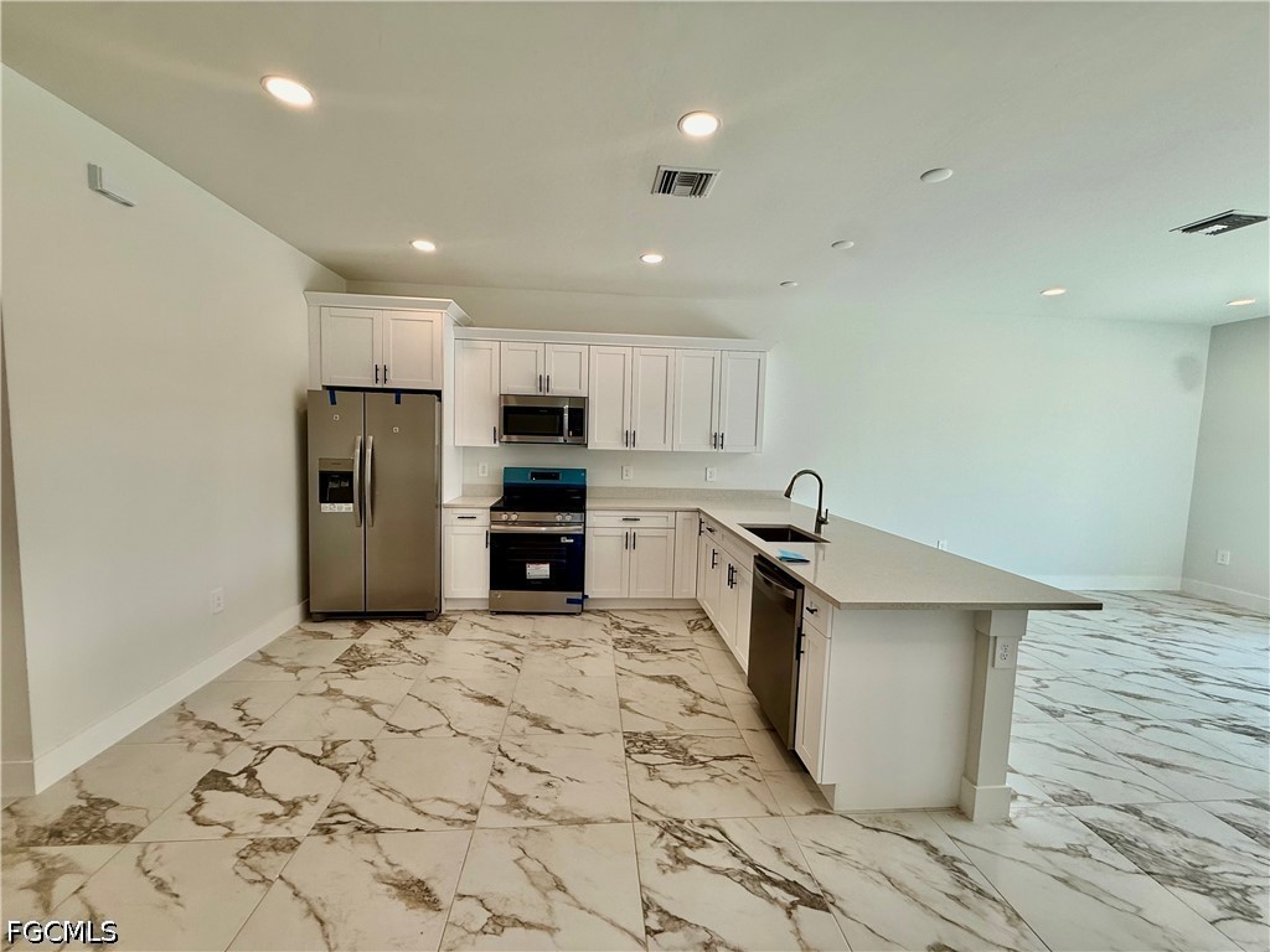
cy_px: 476
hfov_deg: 102.1
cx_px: 635
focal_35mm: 14
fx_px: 514
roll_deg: -2.4
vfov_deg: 85.7
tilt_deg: -5.4
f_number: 2.2
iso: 50
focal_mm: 2.22
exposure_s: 1/148
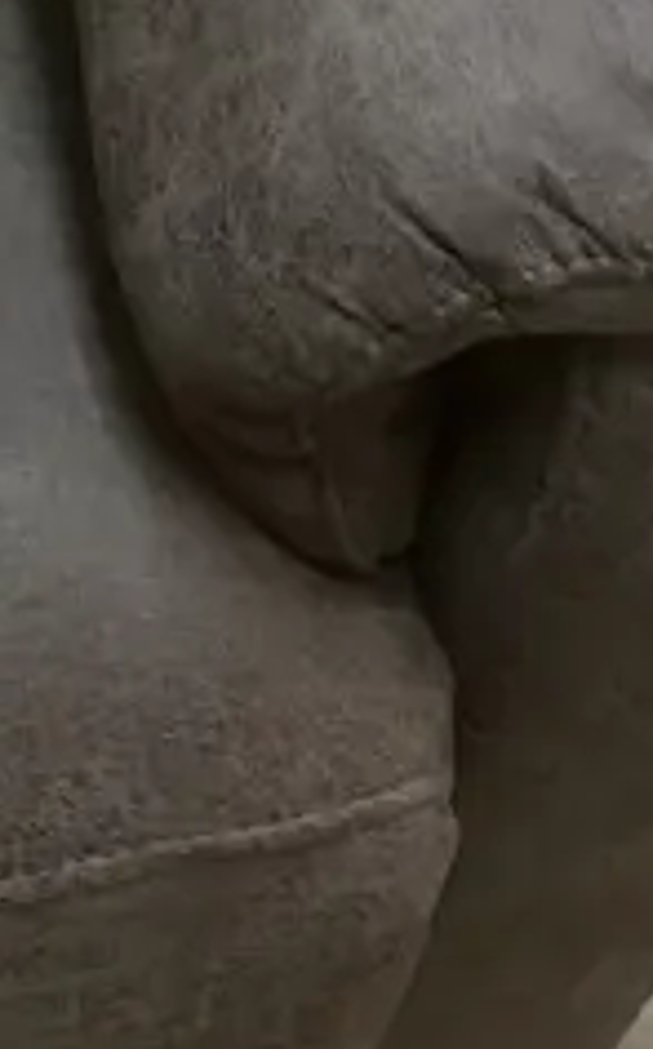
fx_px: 3682
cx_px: -853
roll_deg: -3.4
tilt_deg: -36.5
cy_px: -1102
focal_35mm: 129
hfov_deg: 9.2
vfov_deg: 13.6
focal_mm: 3.99
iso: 100
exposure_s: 1/50
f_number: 1.8
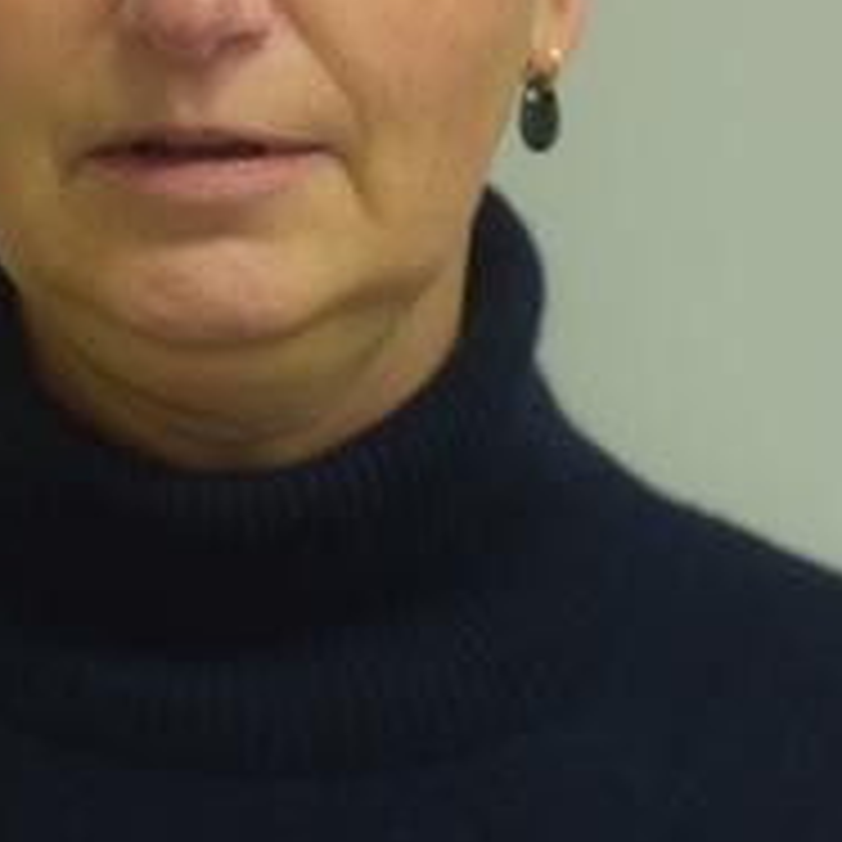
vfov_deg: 12.1
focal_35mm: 143
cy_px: -14
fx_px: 3935
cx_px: 293
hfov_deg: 12.2
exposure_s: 1/60
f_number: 2.8
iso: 450
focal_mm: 50
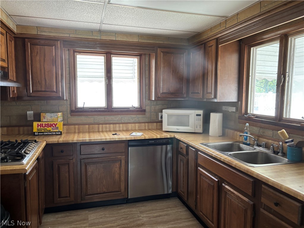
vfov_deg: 53.1
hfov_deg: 67.3
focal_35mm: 26
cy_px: 114
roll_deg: +0.6
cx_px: 152
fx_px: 228
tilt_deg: -5.5
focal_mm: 5.96
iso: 160
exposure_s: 1/60
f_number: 1.6
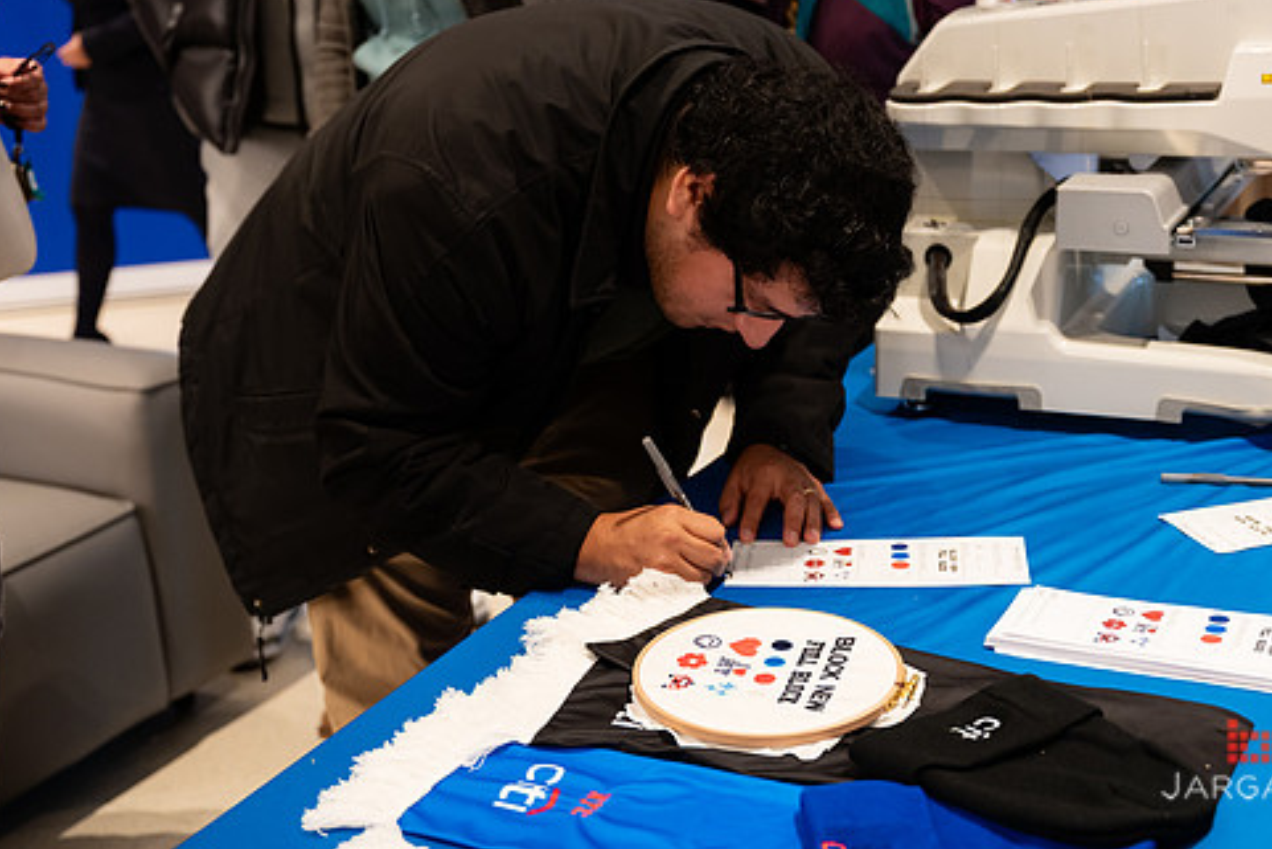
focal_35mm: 53
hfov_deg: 37.5
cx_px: 648
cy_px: 345
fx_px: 1873
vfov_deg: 25.5
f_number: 3.2
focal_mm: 43
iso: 800
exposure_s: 1/200
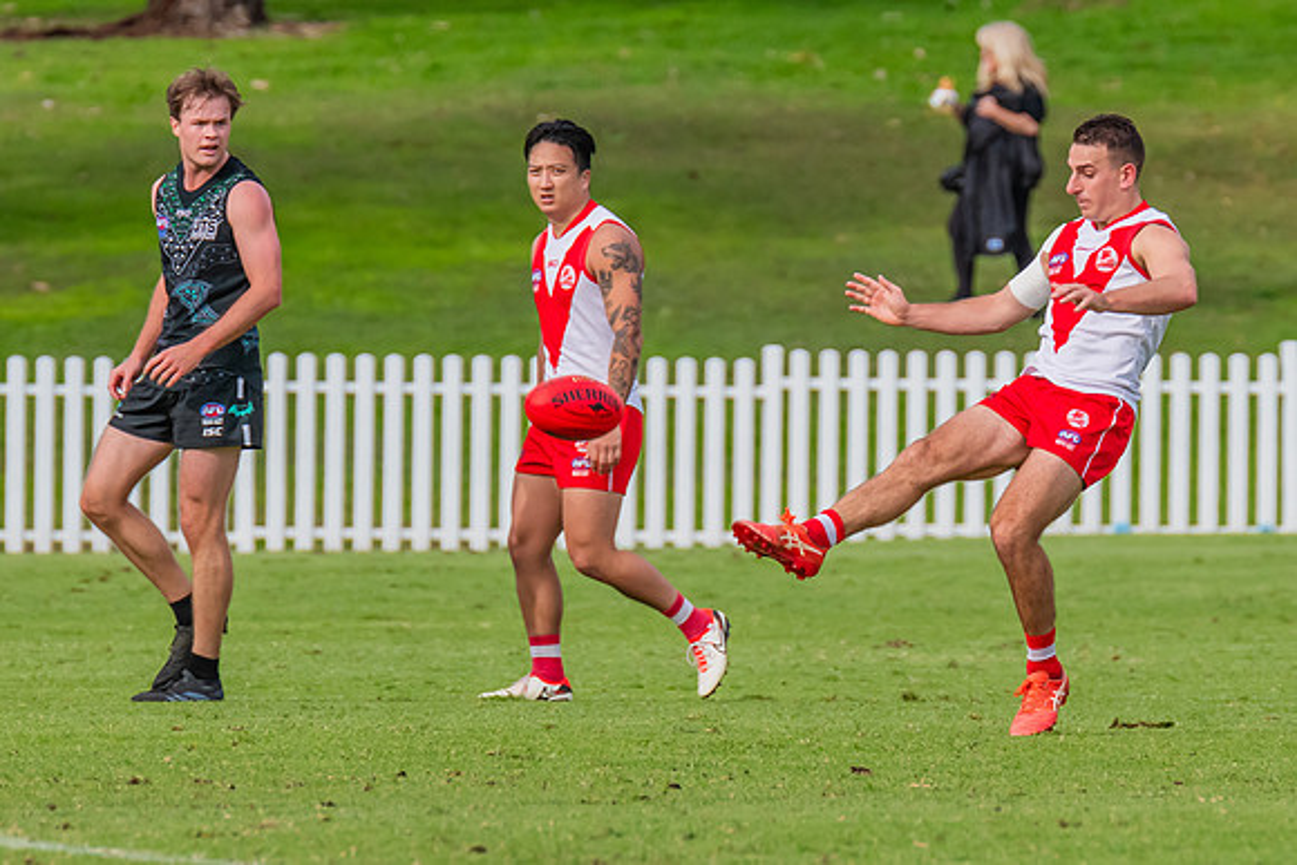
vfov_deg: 1.6
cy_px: 301
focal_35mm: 886
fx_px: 31933
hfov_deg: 2.3
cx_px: 994
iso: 800
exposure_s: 1/1600
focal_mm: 420
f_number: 8
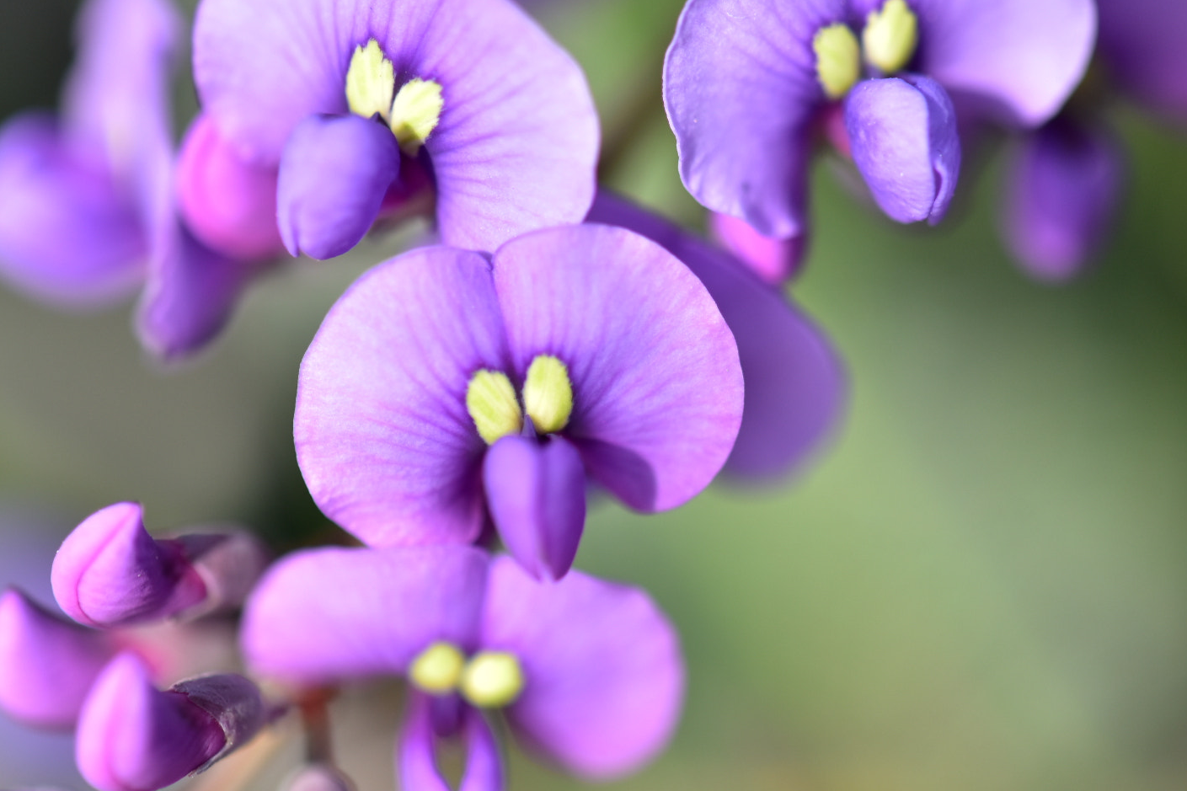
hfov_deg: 14.0
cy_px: 410
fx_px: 4832
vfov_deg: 9.4
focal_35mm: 147
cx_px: 513
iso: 320
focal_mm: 85
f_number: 6.3
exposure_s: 1/200
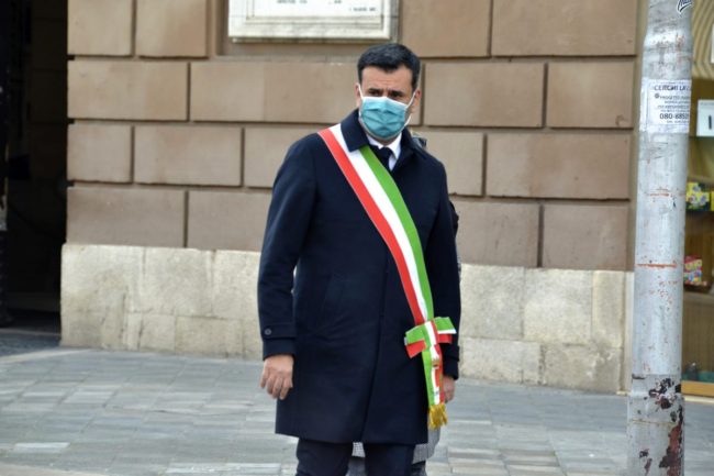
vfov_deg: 6.9
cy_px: 238
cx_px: 357
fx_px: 3965
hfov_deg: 10.3
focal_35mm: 200
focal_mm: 200
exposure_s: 1/500
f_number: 8
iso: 800
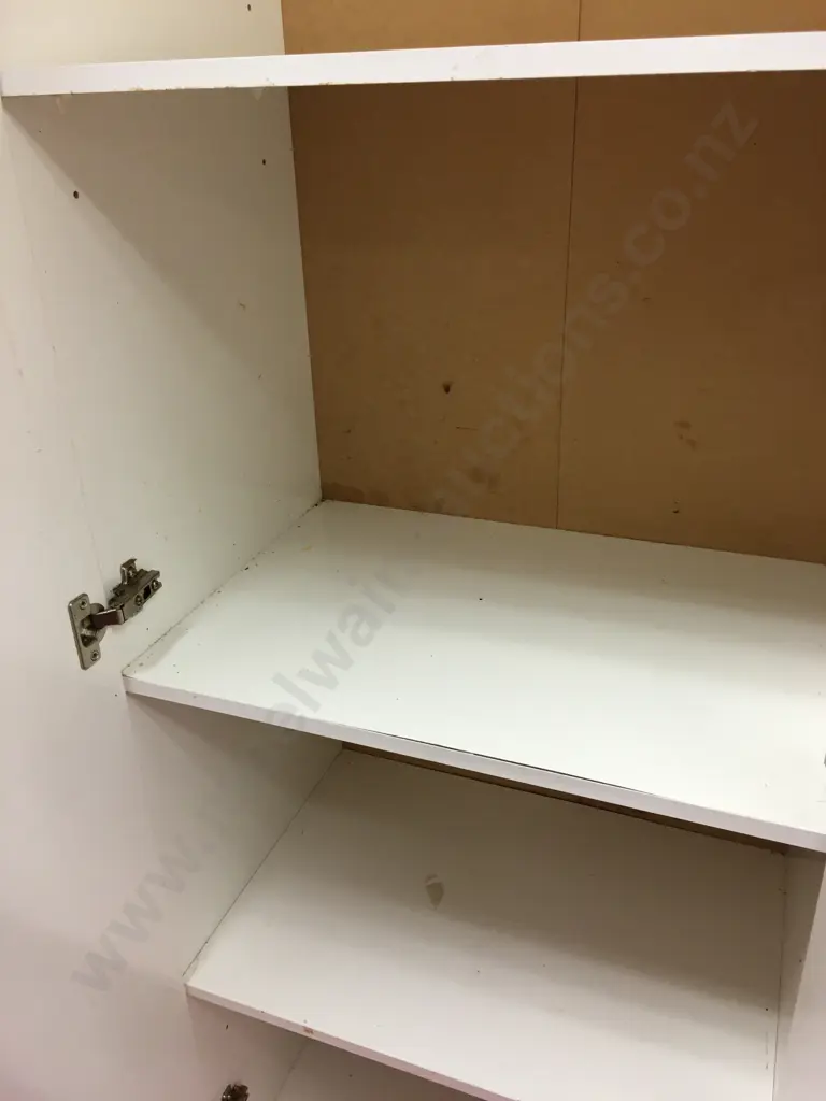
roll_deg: +1.4
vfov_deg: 61.7
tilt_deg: -25.2
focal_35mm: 29
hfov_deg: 48.2
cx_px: 413
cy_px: 550
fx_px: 923
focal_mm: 4.15
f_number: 2.2
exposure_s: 1/17
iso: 64
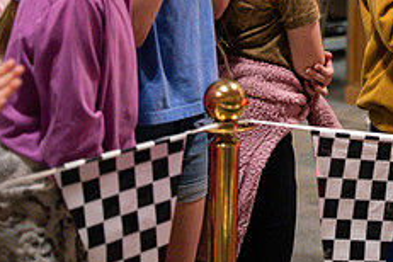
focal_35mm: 176
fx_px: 1921
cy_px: -40
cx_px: 487
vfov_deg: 7.7
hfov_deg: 11.4
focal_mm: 70
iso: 2500
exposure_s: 1/320
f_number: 2.8
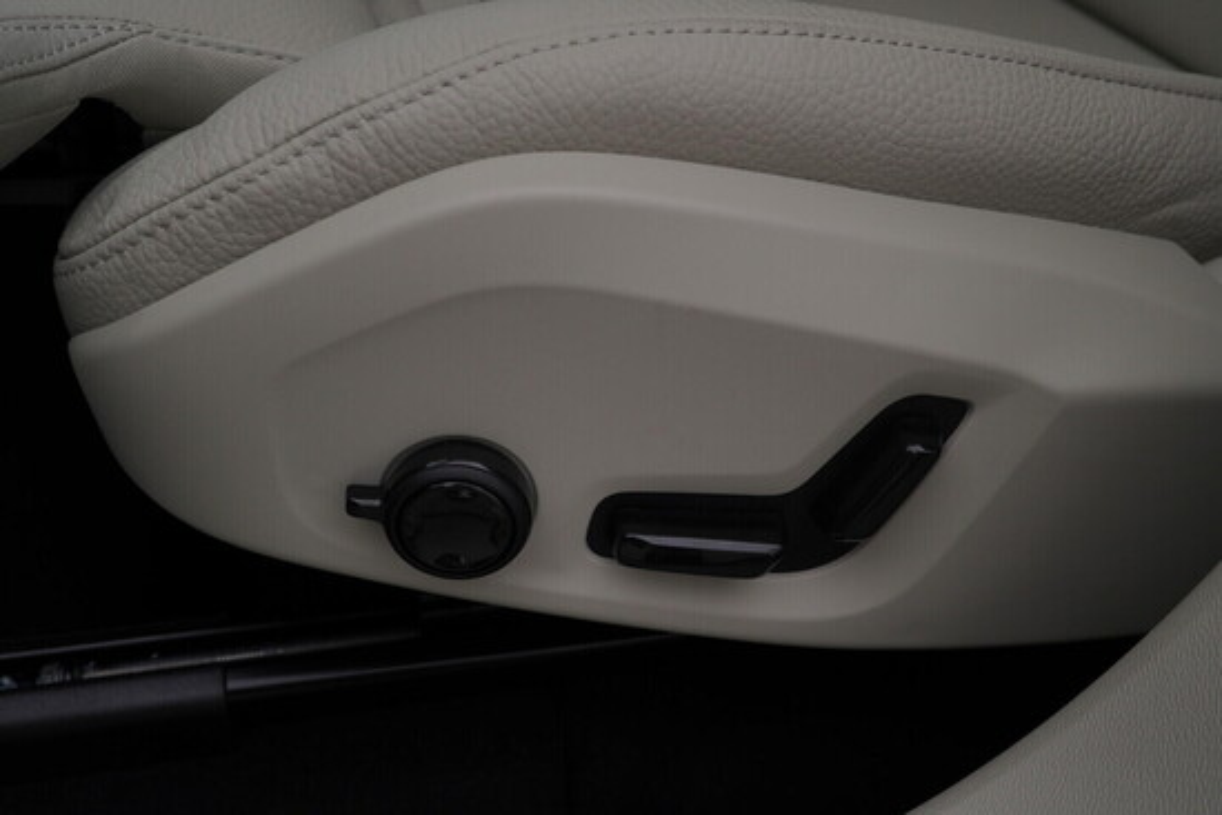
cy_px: 408
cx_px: 611
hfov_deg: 53.1
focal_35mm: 36
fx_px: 1222
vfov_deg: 36.9
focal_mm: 24
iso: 125
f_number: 4.5
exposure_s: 1/100
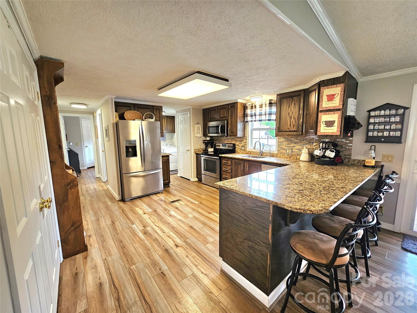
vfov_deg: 89.9
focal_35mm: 13
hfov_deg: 106.2
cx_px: 208
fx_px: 157
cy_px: 156
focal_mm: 2.2
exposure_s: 1/60.2
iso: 200
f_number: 2.2
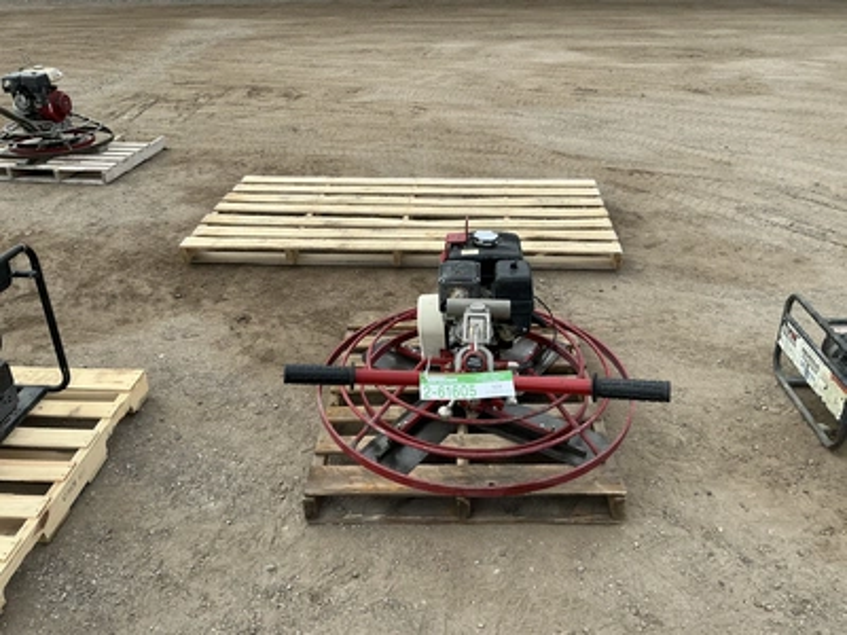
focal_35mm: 28
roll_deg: +1.1
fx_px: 685
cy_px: 318
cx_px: 424
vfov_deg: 49.7
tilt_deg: -29.5
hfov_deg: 63.4
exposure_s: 1/540
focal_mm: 3
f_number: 1.8
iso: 25
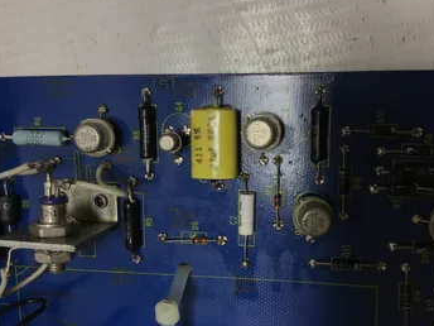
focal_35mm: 36
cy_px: 182
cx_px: 249
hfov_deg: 51.2
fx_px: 451
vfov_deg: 39.6
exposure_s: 1/275
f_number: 2.4
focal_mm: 3.3
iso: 25
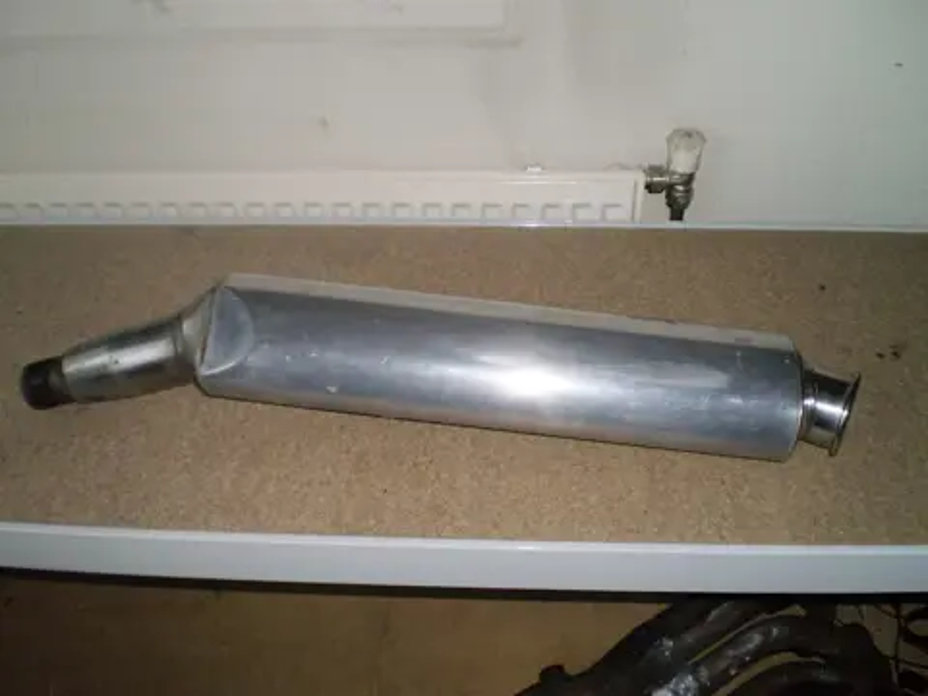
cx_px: 464
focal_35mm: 36
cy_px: 348
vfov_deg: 39.7
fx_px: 965
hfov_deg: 51.4
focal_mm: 6.3
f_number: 3.1
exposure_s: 1/30
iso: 125
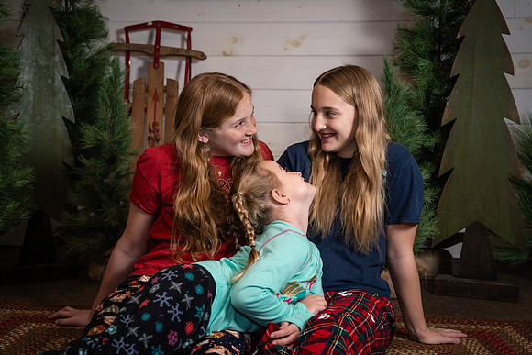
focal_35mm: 45
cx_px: 257
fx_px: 672
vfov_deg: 29.6
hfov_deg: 43.2
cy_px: 172
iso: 160
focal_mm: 44
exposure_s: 1/250
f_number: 5
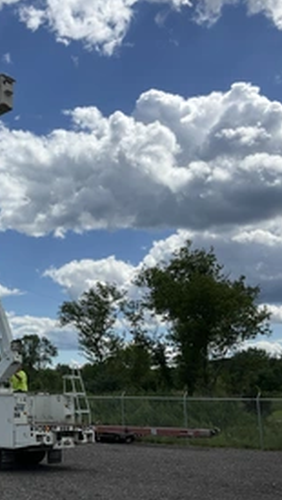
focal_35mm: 46
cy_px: 255
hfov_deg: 24.6
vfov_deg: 44.6
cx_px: -9
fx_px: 611
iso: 25
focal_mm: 3
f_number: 1.8
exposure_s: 1/3788
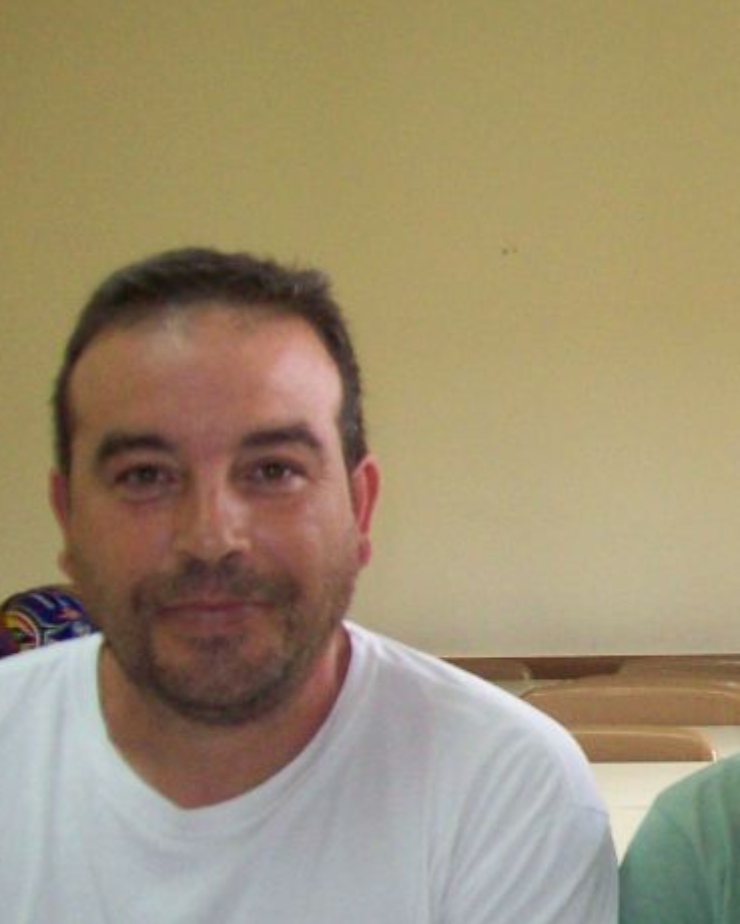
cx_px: 949
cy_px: 541
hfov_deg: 18.4
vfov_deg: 24.4
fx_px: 2135
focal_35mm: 78
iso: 200
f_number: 2.7
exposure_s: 1/77.4
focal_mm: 6
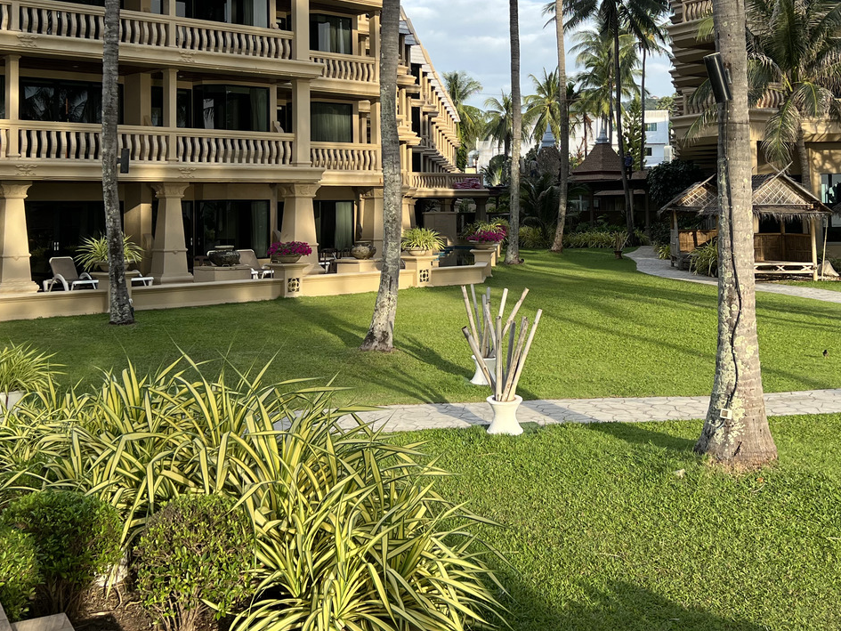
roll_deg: +1.0
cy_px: 156
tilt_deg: +2.5
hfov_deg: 42.8
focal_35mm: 44
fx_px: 1069
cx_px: 485
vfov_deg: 32.3
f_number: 1.5
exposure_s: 1/1597
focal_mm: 5.7
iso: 50
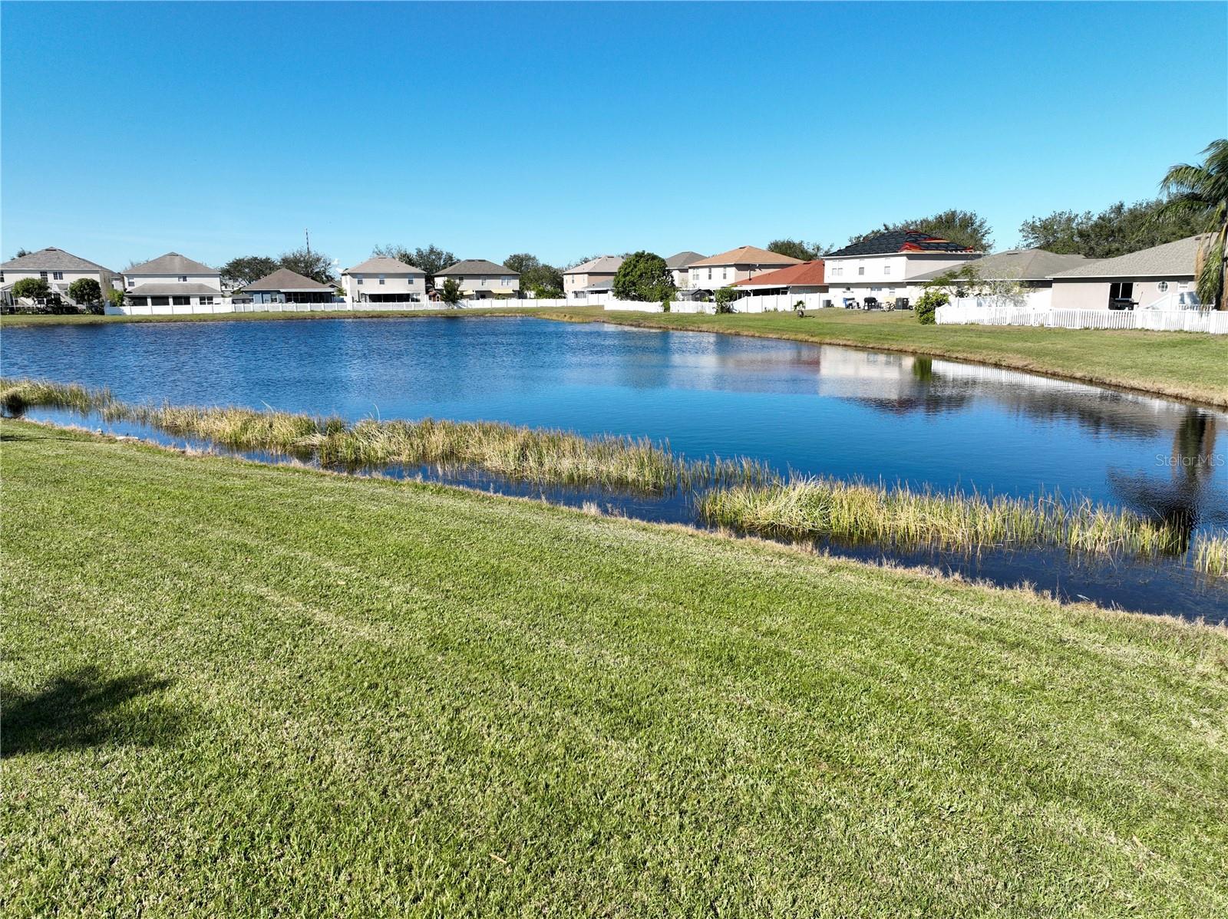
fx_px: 851
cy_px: 460
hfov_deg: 71.6
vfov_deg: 56.8
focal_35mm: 24
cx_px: 614
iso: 100
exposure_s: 1/1250
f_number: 2.8
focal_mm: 12.29
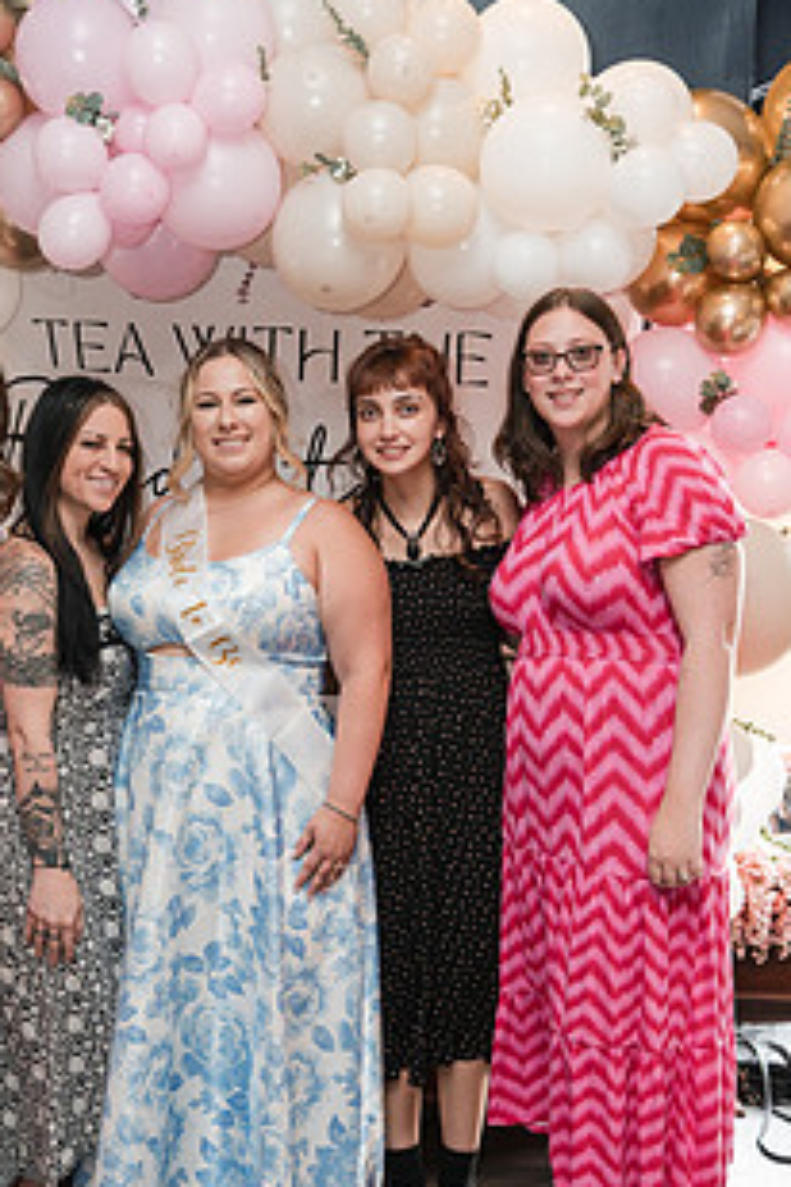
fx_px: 1681
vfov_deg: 38.8
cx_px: 234
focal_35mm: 51
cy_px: 653
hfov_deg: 26.3
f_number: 4
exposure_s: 1/250
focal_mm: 35
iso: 2500
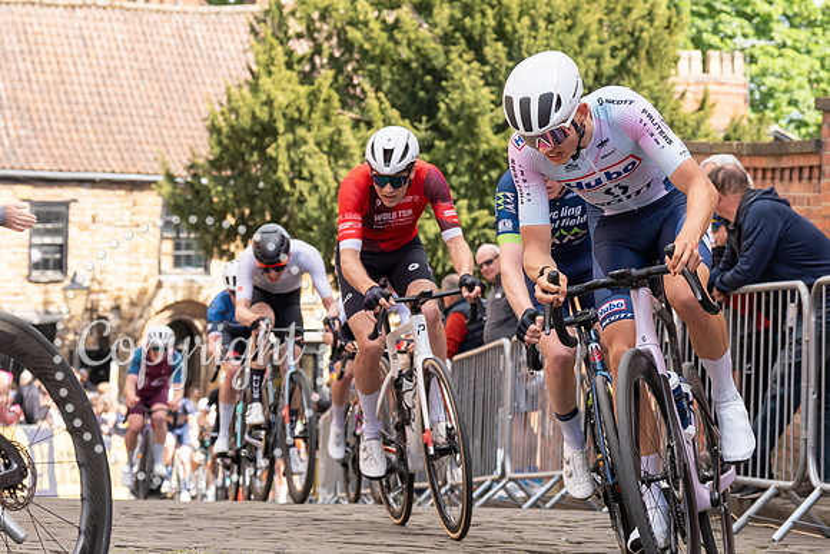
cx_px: 631
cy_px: 38
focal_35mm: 130
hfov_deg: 15.6
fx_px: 3006
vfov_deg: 10.5
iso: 320
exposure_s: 1/1000
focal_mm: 70
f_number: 5
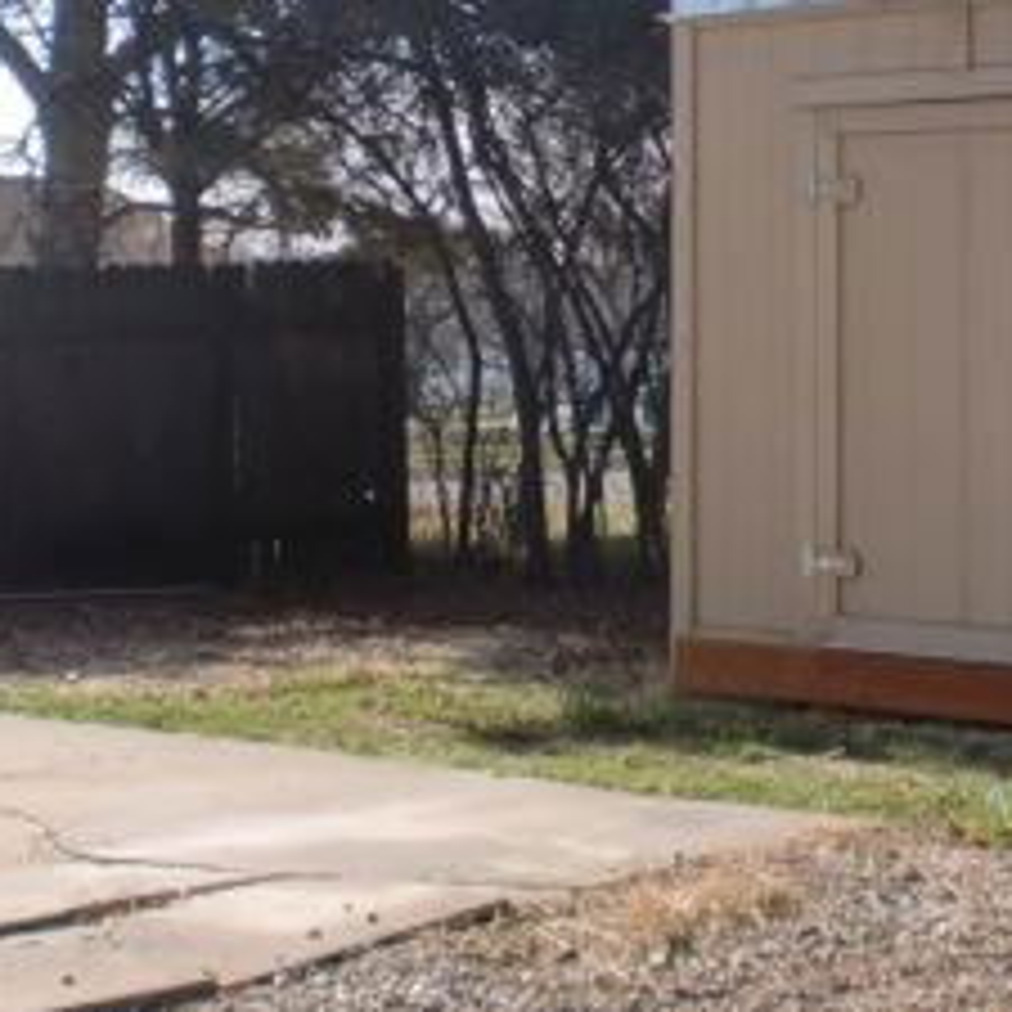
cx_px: 774
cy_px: 216
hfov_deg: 19.6
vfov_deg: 19.5
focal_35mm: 88
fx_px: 2911
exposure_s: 1/640
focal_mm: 6.3
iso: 64
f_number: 3.1
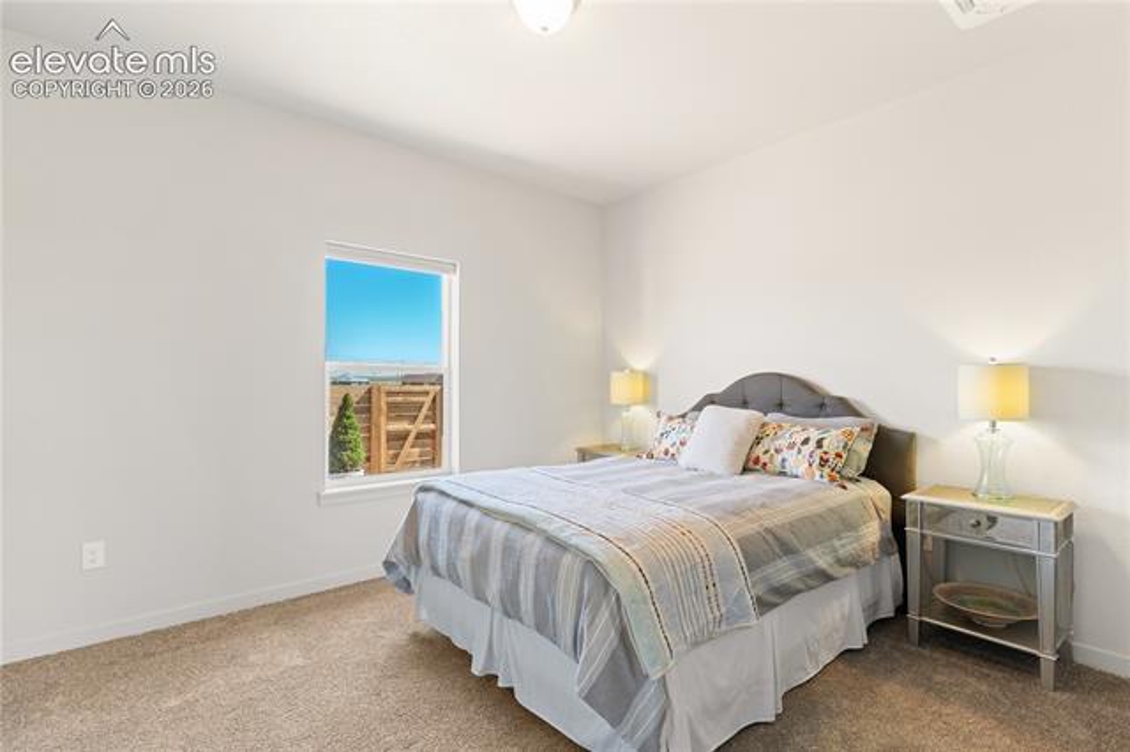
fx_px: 533
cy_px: 376
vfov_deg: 70.4
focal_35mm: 17
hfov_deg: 93.3
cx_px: 565
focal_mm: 17
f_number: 8
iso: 400
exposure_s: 1/3
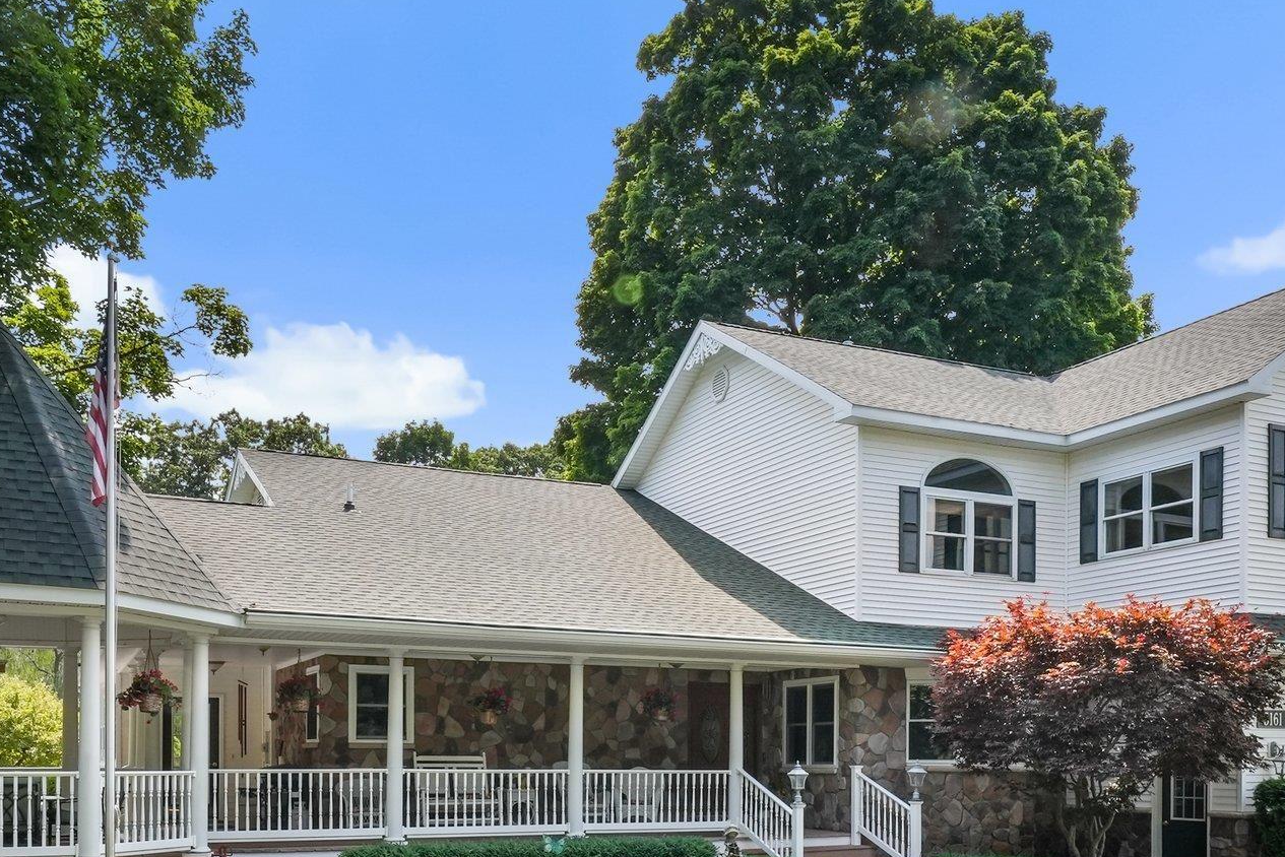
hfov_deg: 55.6
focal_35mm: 34
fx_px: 1220
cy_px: 668
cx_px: 627
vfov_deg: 37.5
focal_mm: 21.1
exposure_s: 1/60
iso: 2000
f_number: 22
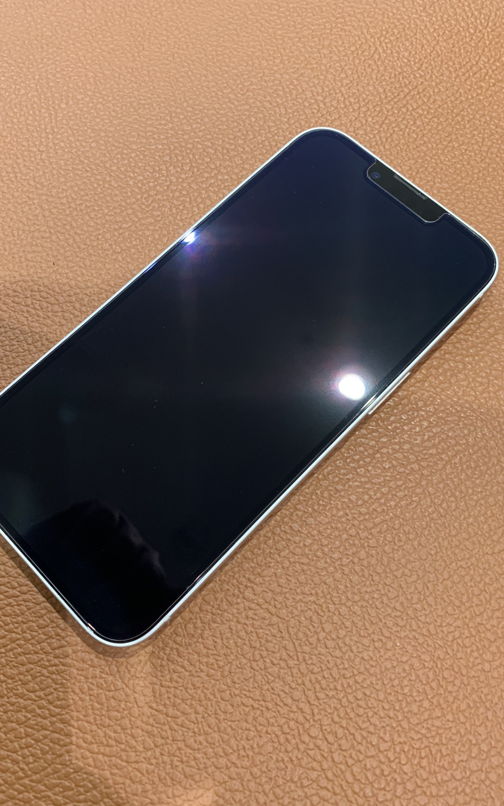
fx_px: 615
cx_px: 217
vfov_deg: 66.5
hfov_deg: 44.4
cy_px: 403
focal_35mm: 28
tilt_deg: -71.7
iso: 200
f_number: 1.8
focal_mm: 4.25
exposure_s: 1/50
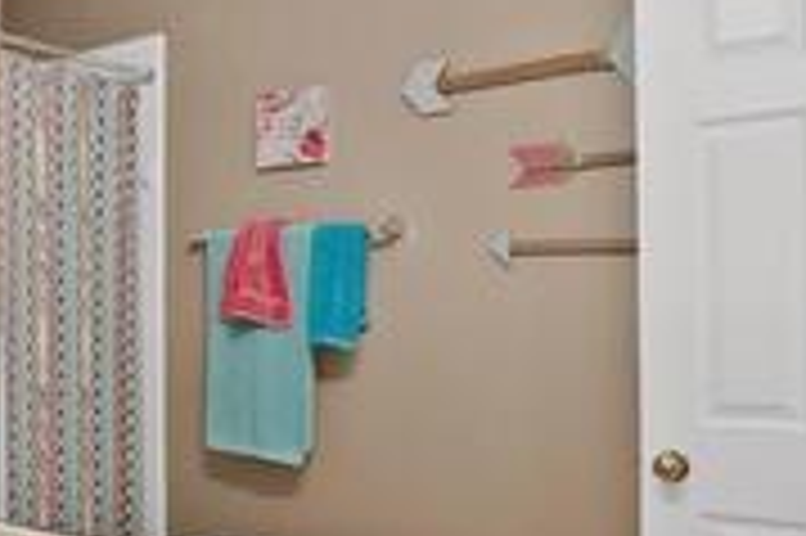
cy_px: 327
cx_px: 5
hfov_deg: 40.1
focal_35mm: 43
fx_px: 962
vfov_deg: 31.0
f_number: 9
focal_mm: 12
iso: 640
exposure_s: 2
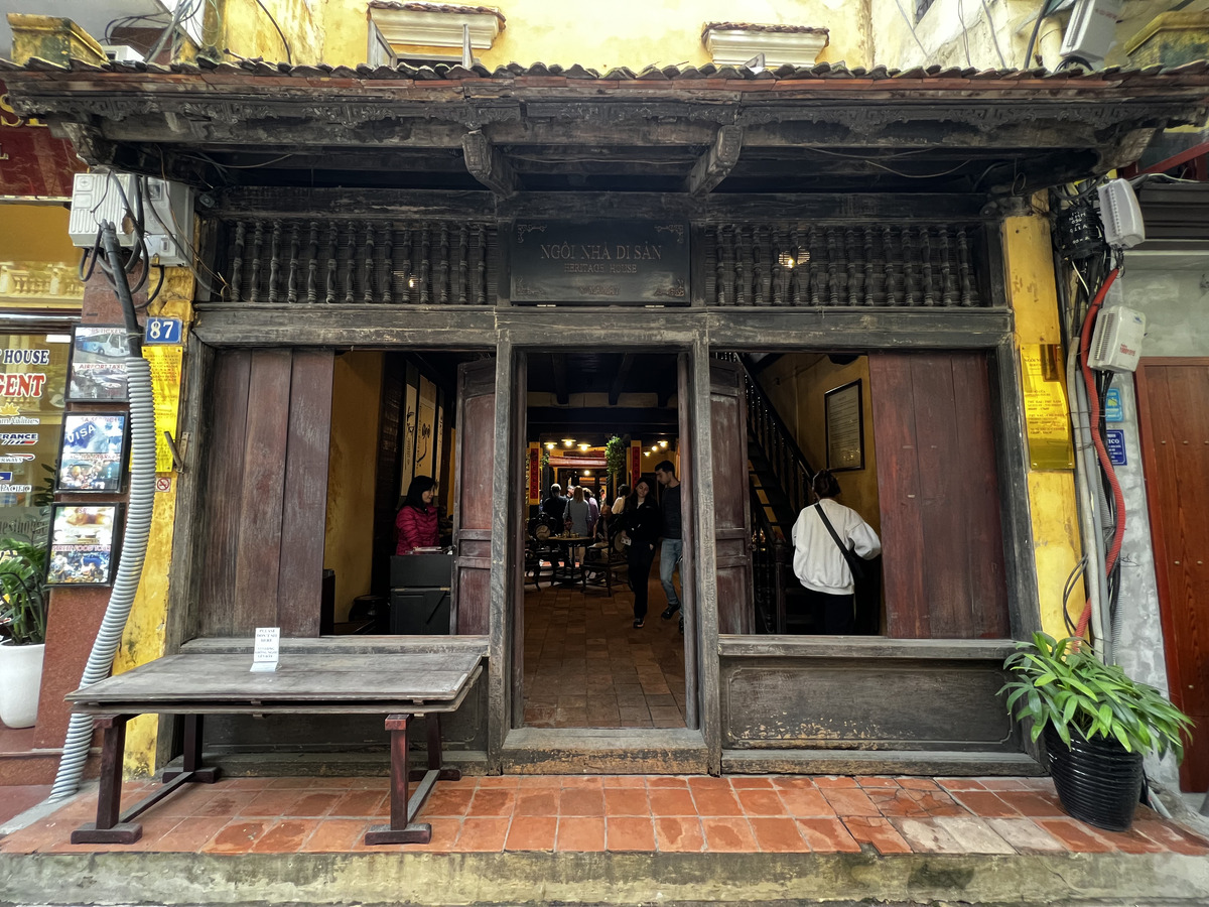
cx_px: 604
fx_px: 454
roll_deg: +0.3
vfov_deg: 89.9
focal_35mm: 13
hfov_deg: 106.2
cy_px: 454
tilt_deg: +5.5
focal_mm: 1.57
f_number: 1.8
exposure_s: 1/67
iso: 250
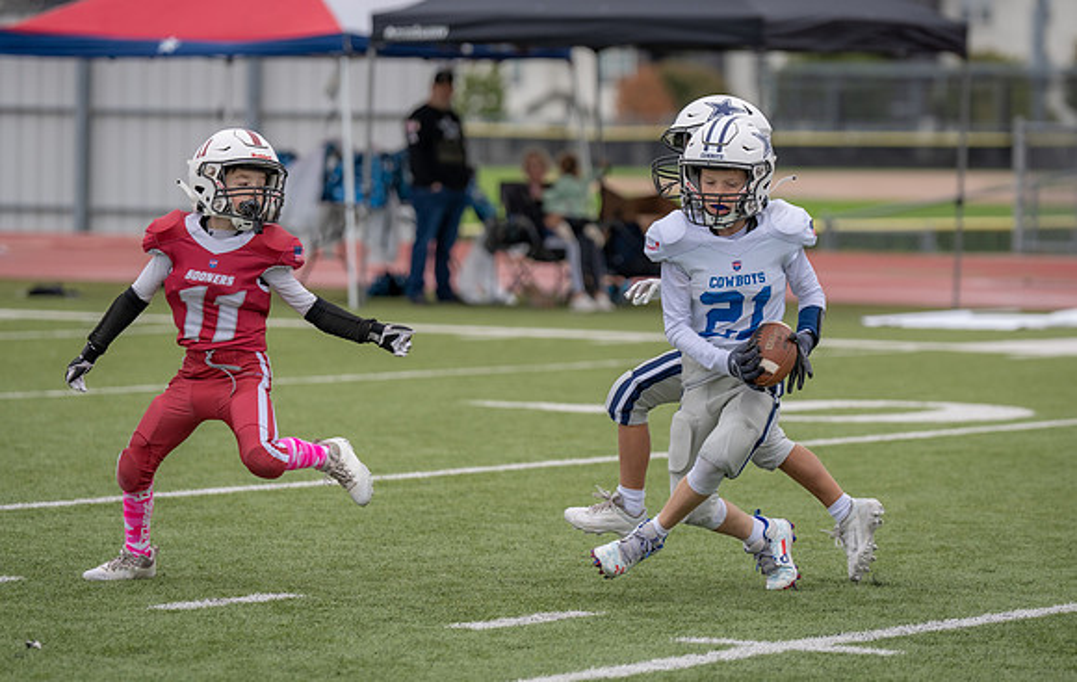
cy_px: 312
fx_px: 5885
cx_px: 663
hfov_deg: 10.5
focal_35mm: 200
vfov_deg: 6.6
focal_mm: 142
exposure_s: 1/1250
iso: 200
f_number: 2.8
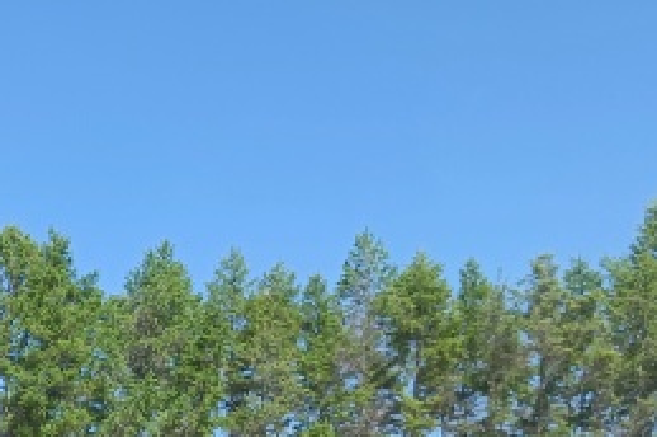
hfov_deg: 25.9
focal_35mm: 74
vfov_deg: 17.6
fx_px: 1349
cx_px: -10
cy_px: 508
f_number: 1.88
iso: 100
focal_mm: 5.59
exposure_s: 1/296
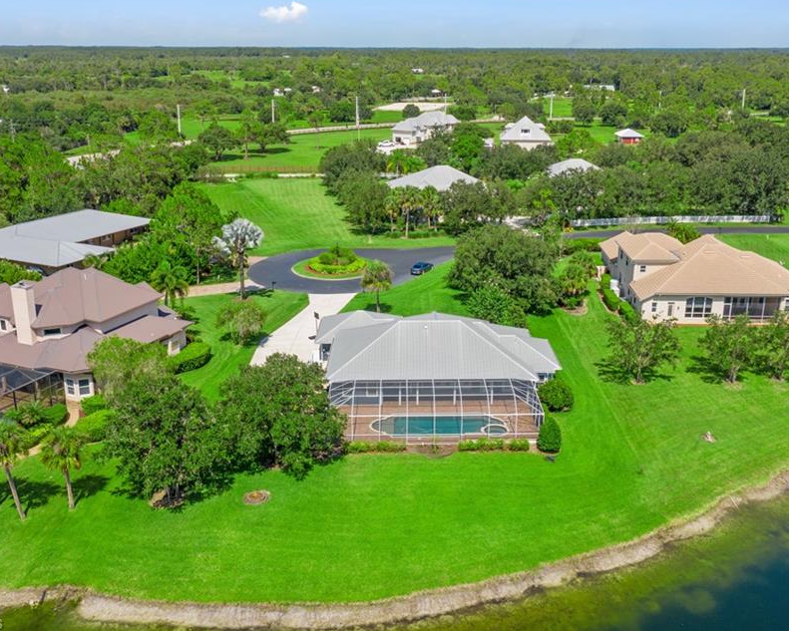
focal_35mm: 34
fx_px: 794
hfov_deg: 52.7
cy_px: 294
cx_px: 444
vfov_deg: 43.3
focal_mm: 10.26
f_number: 5.6
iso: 100
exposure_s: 1/400
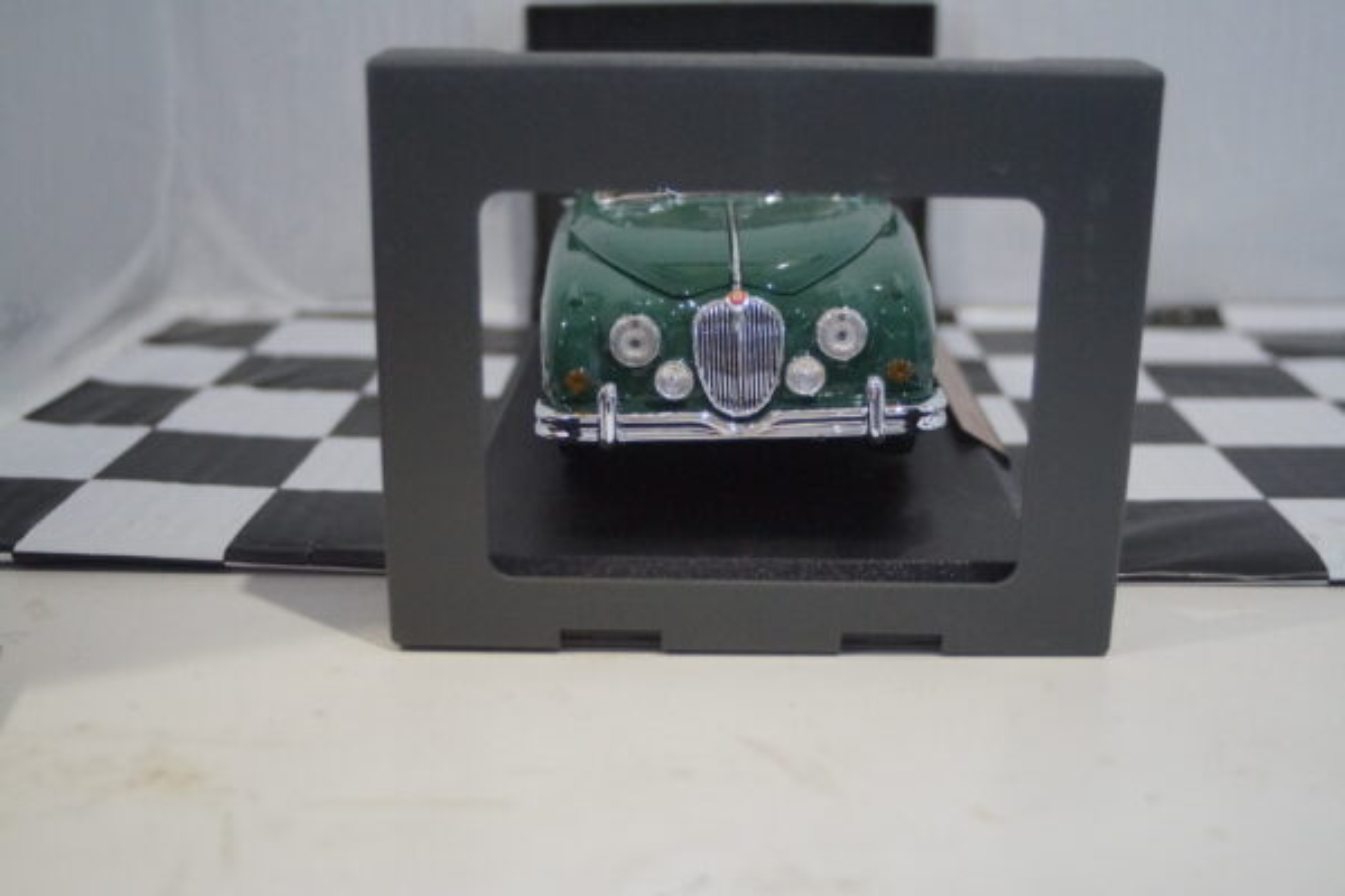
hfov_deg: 46.4
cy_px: 448
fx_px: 1569
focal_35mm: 42
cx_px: 672
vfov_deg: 31.9
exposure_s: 1/160
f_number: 3.5
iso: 3200
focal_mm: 28
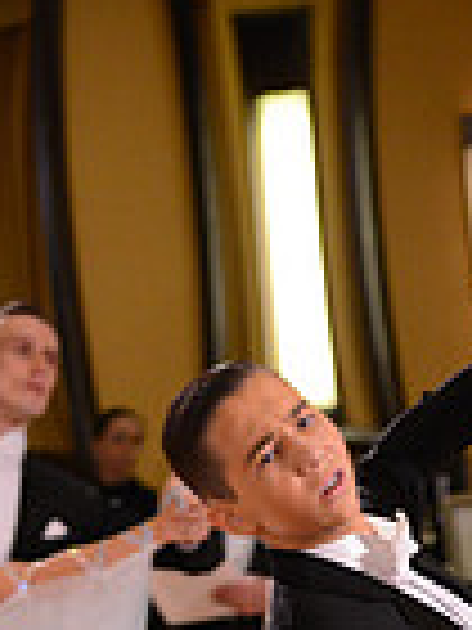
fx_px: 5054
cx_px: 609
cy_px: 1215
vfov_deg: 6.9
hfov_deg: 5.3
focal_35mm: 278
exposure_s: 1/160
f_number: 2.8
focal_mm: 70
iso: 2500
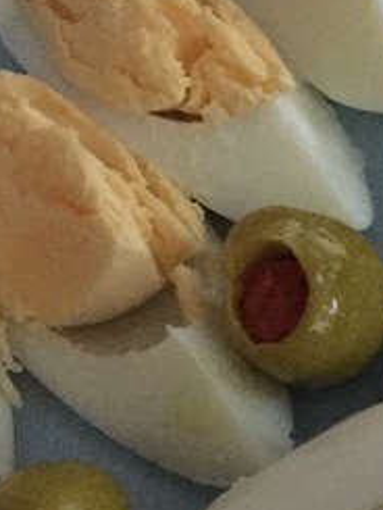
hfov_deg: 13.1
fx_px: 1607
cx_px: 497
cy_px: 516
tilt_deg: -65.8
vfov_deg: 17.6
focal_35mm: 109
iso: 1250
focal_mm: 4.15
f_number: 2.2
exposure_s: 1/17
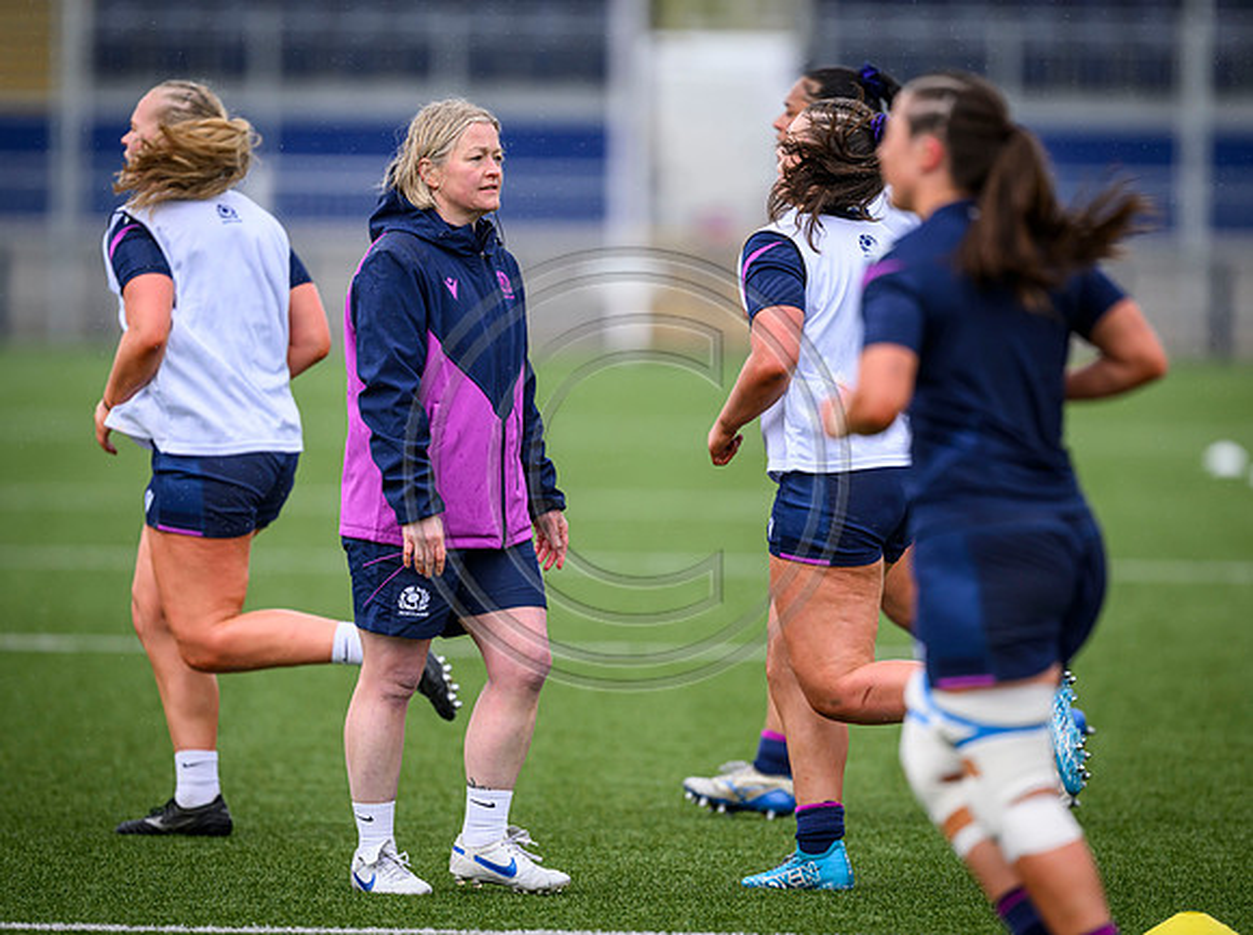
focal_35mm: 455
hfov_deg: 4.4
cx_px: 612
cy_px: 448
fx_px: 16455
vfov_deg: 3.3
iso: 500
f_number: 2.8
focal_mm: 400
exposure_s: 1/2500
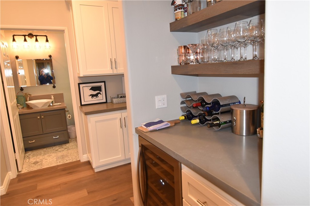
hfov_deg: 77.3
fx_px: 194
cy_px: 103
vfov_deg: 56.2
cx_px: 155
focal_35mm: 22
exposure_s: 1/60
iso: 800
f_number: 4
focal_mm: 15
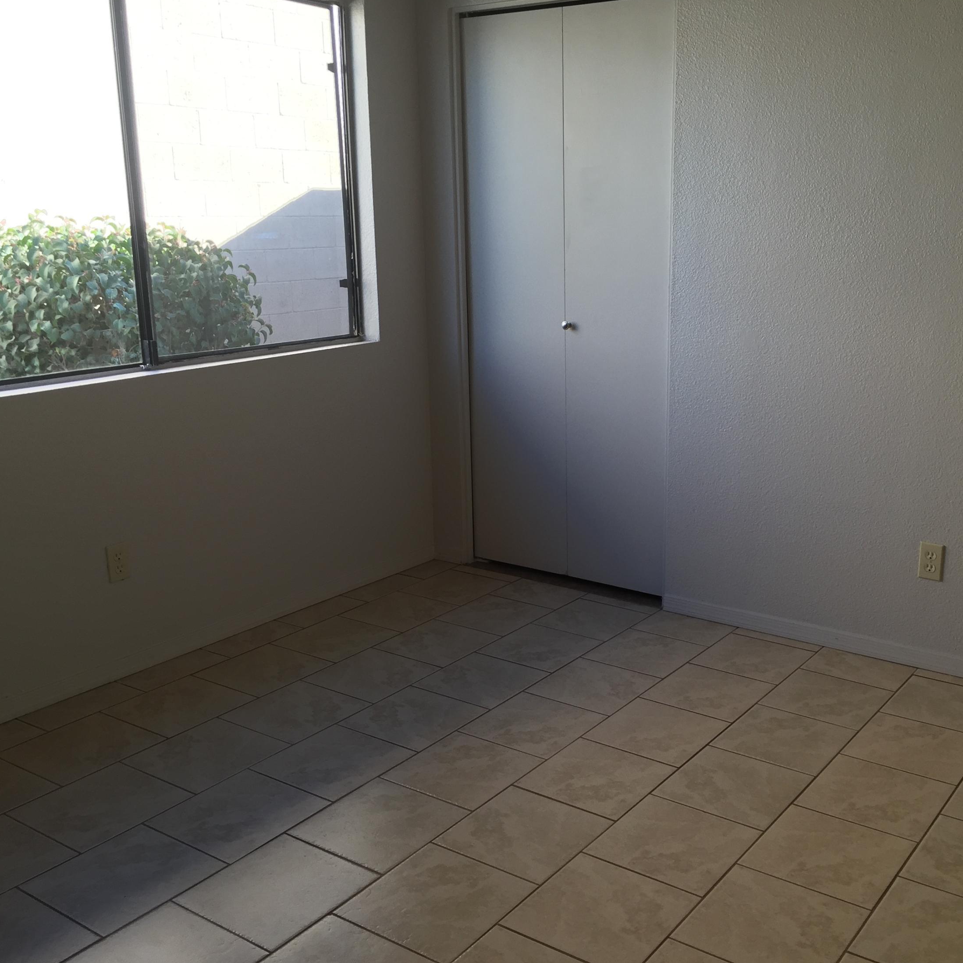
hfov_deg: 47.0
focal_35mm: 35
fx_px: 1102
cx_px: 577
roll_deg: -0.1
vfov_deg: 47.2
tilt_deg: -13.3
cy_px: 488
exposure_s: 1/120
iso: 40
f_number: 2.2
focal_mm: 4.15
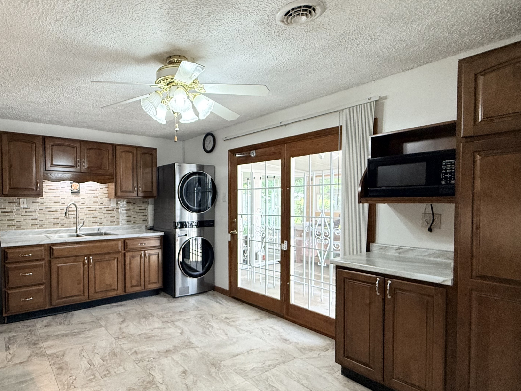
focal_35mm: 20
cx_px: 181
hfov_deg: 79.5
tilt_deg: -1.7
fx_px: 301
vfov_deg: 65.9
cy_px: 212
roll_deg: +0.0
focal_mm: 2.22
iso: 250
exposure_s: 1/120
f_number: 2.2
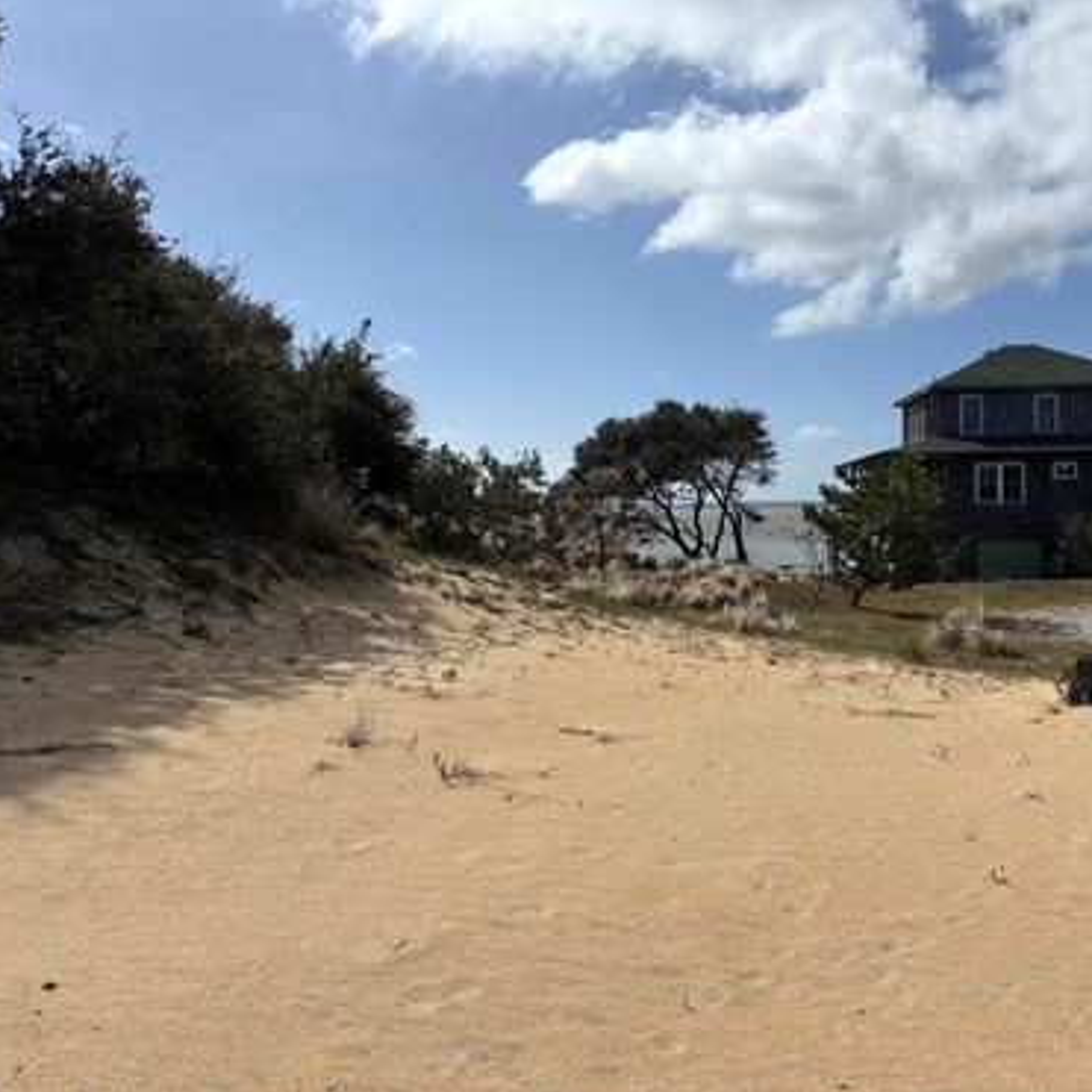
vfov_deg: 52.5
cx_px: 706
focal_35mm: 31
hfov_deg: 51.8
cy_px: 546
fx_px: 1106
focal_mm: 5.96
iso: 50
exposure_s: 1/8333
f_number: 1.6
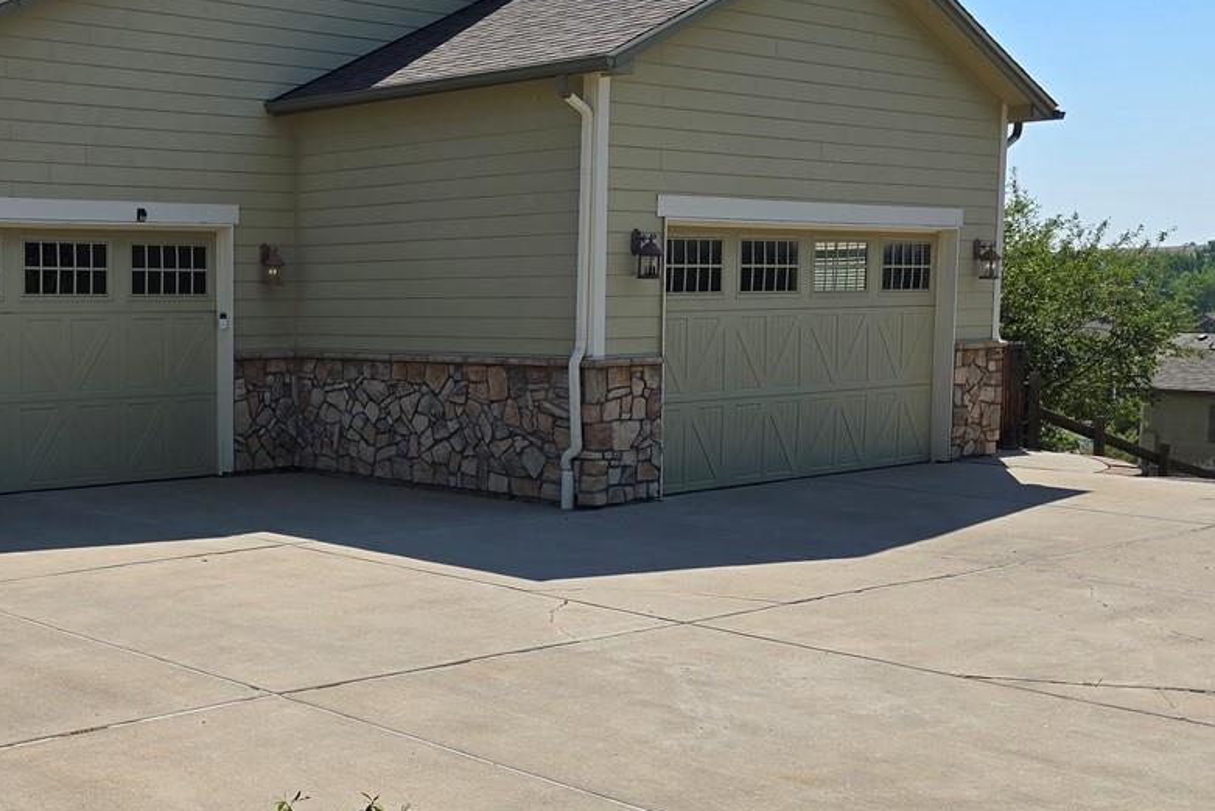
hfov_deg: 37.9
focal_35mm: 49
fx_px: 1654
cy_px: 428
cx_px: 145
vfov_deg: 27.5
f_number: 1.7
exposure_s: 1/1102
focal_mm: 6.3
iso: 12
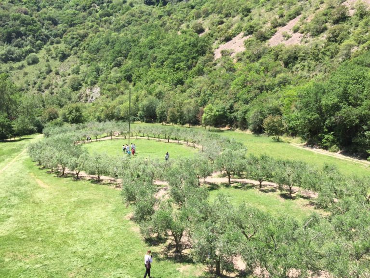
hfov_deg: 61.7
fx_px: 310
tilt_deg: -5.0
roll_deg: -2.2
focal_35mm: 29
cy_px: 139
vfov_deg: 48.2
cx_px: 185
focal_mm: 4.15
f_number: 2.2
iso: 32
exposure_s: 1/898
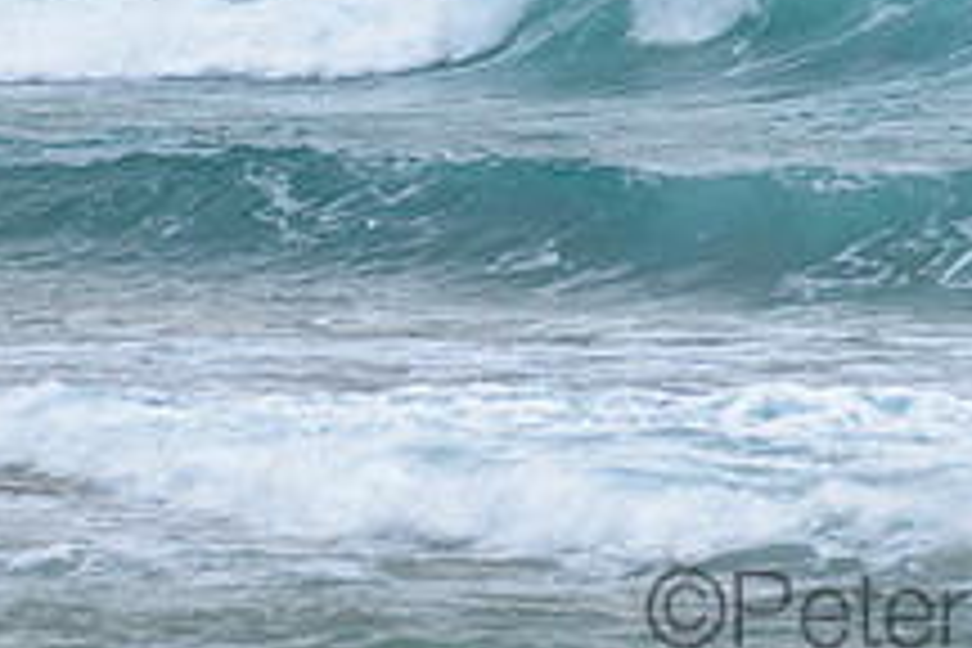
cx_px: 960
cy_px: -160
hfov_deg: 1.3
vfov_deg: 0.8
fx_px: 44358
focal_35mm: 1643
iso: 800
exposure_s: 1/2000
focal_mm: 500
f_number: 5.6
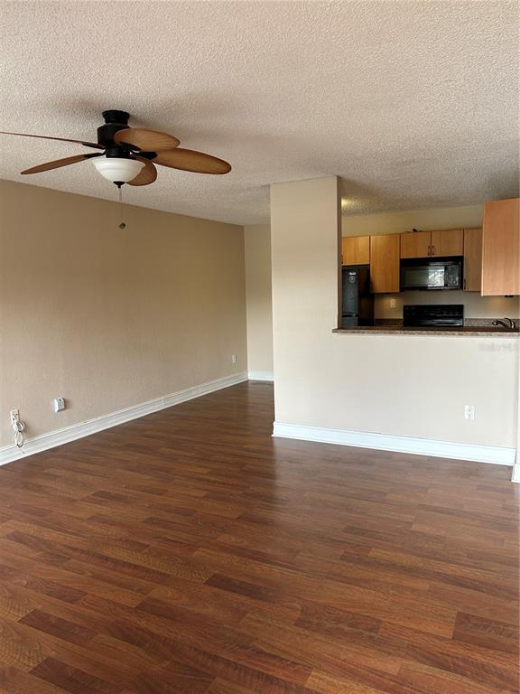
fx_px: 521
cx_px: 260
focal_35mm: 26
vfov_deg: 67.3
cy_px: 347
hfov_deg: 53.1
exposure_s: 1/120
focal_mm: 5.7
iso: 100
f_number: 1.5
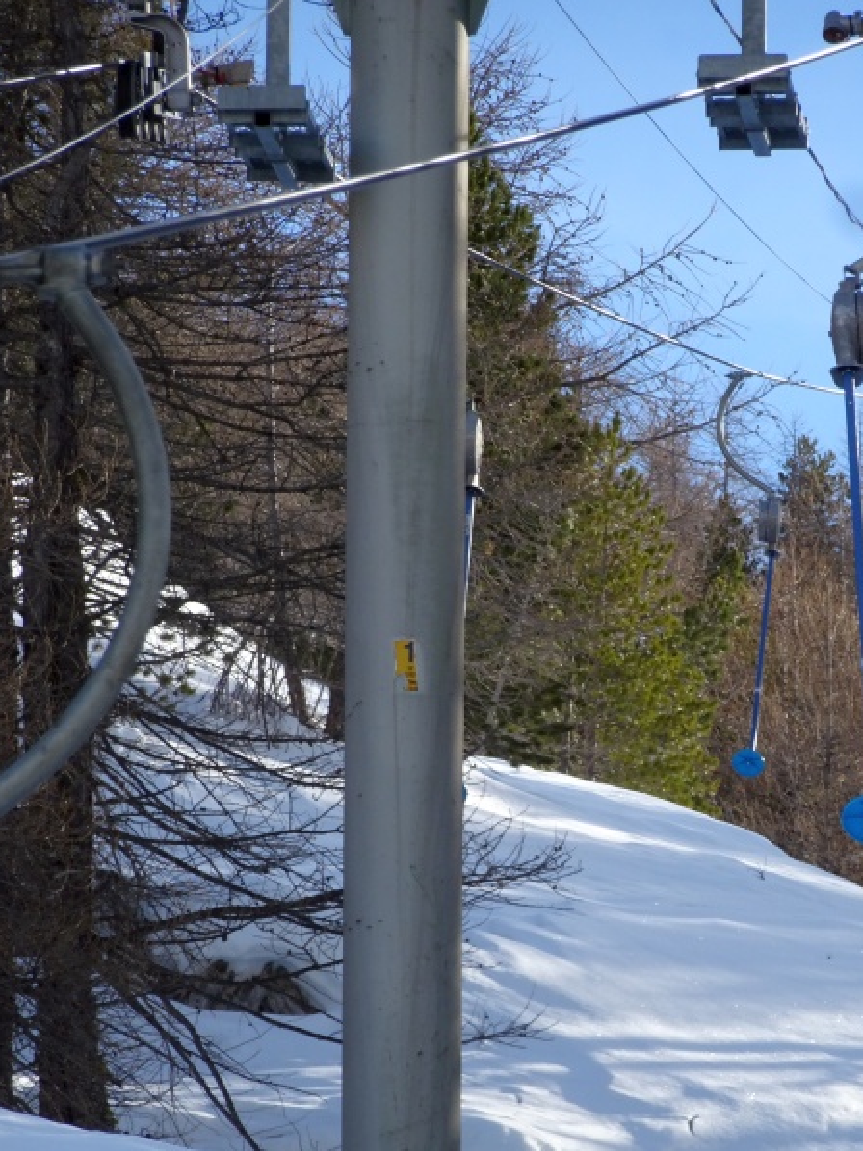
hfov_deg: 3.8
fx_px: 12907
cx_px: 686
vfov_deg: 5.1
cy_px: 576
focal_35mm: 388
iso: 80
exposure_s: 1/250
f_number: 6.3
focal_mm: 49.49
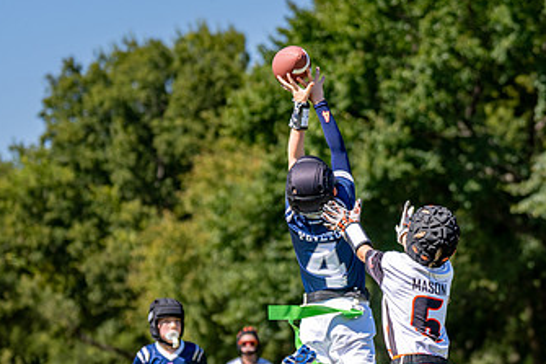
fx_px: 2941
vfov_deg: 7.1
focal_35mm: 194
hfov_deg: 10.6
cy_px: 289
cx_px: 444
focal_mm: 80
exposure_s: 1/2500
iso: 160
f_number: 2.8
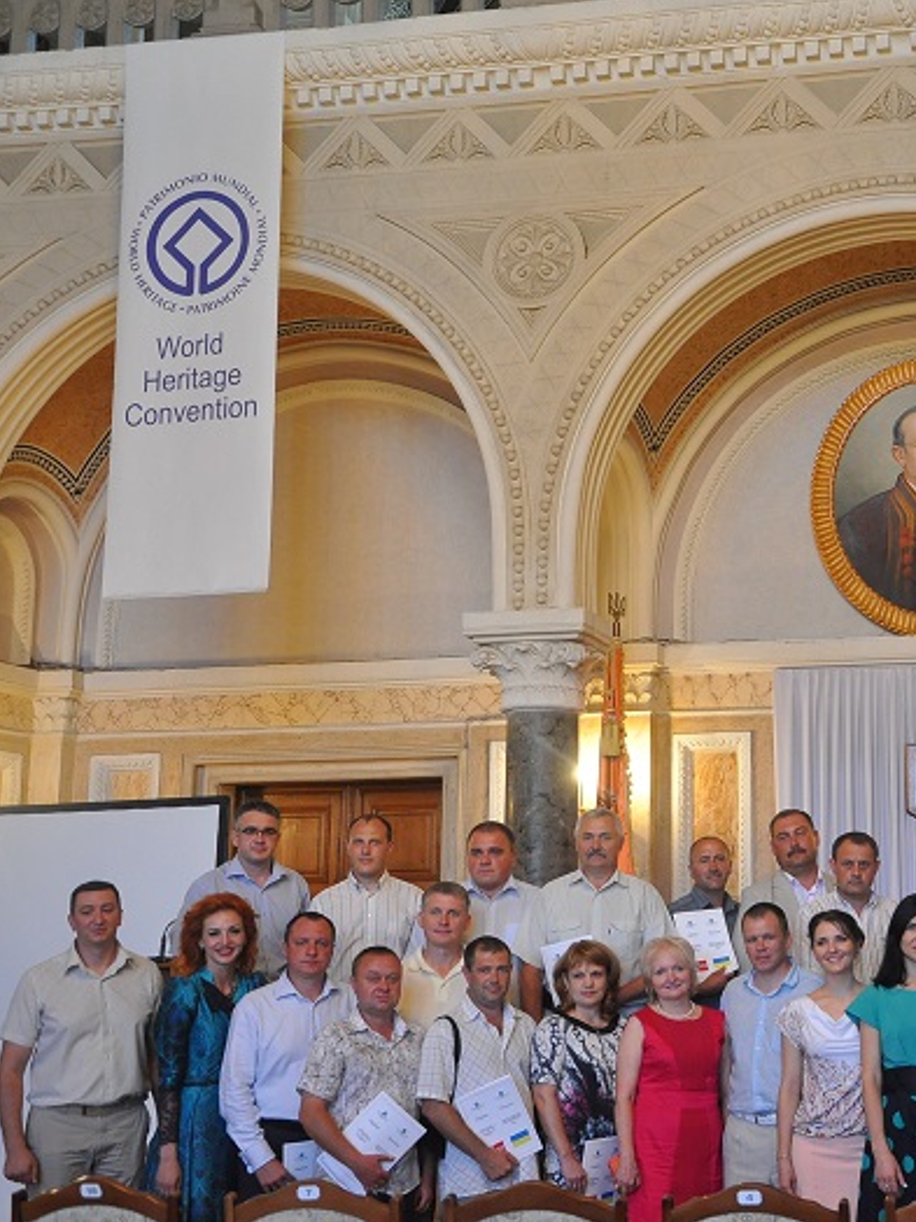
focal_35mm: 53
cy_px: 611
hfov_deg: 26.5
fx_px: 1870
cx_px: 834
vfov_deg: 36.2
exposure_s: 1/30
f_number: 4.5
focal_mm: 24
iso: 1100
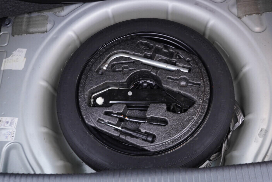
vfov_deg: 35.9
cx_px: 139
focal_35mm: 37
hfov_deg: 51.9
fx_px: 280
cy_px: 93
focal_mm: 24
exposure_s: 1/40
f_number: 2.8
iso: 400
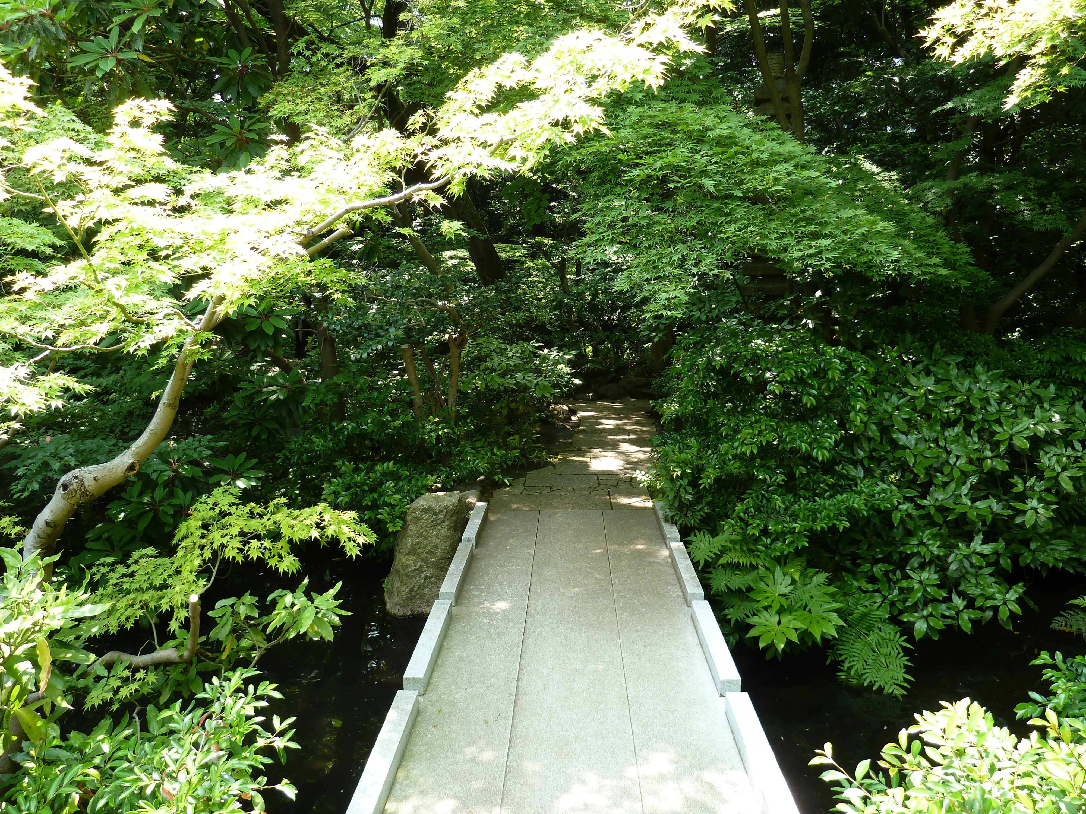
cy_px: 407
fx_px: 784
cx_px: 543
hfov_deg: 69.4
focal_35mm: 25
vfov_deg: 54.9
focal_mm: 4.1
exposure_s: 1/50
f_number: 3.3
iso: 80
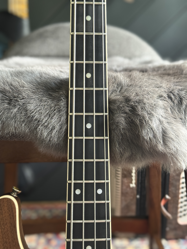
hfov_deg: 30.3
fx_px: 346
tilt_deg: -13.1
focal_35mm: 48
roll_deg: -0.7
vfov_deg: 39.7
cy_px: 124
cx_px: 94
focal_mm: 6.76
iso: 250
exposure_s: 1/60
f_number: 1.78
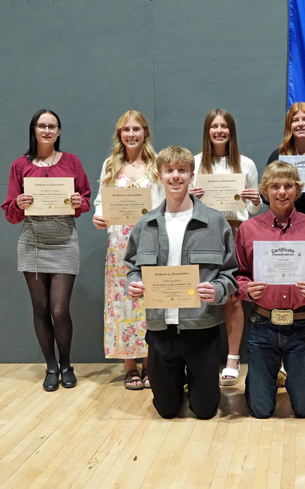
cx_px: 281
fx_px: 716
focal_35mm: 54
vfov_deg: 37.7
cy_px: 244
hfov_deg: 23.3
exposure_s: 1/320
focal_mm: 23
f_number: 4.5
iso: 4000
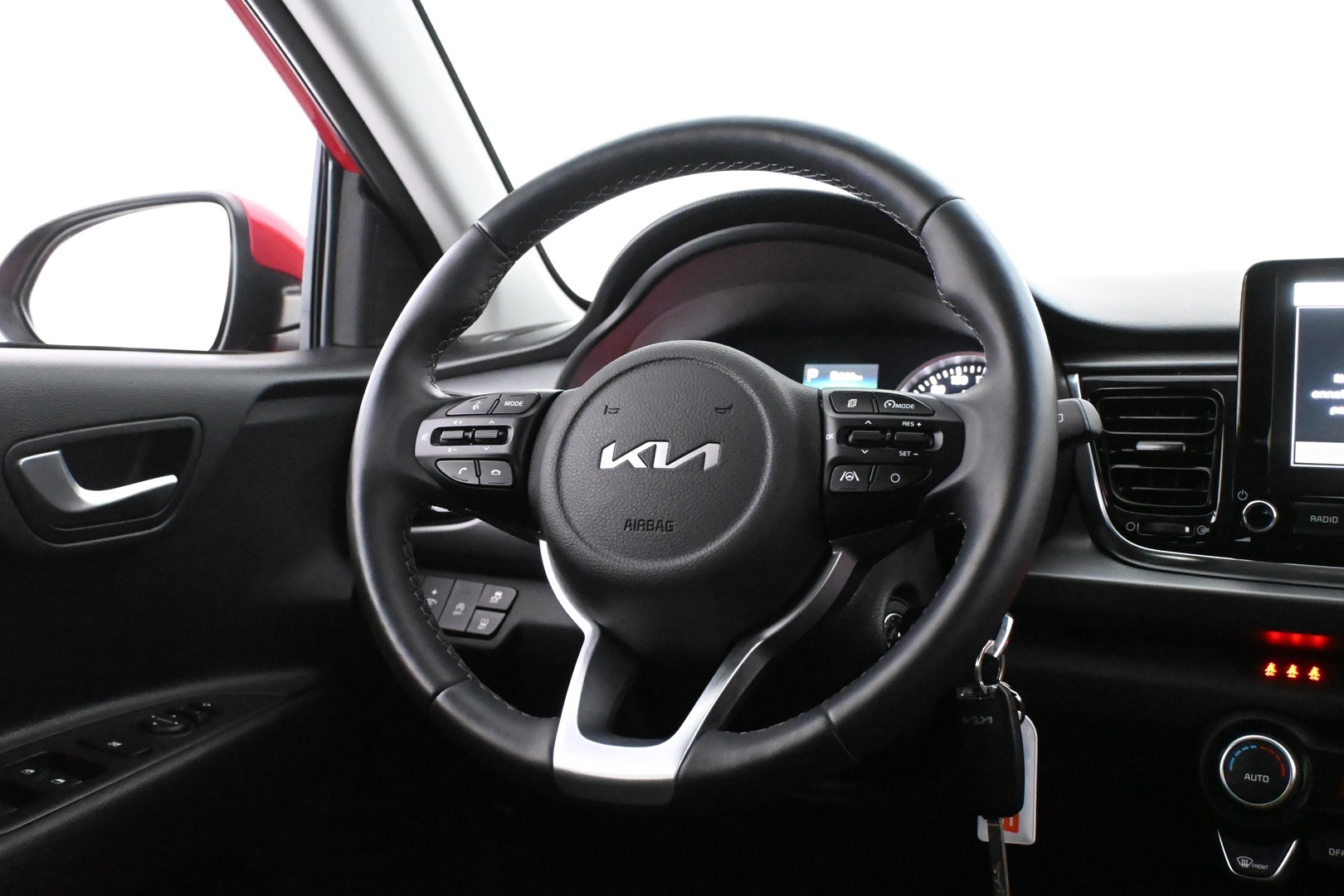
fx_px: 1484
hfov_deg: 48.7
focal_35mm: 40
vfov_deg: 33.6
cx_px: 672
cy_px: 448
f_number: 4.5
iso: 12800
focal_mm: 26.5
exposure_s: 1/60
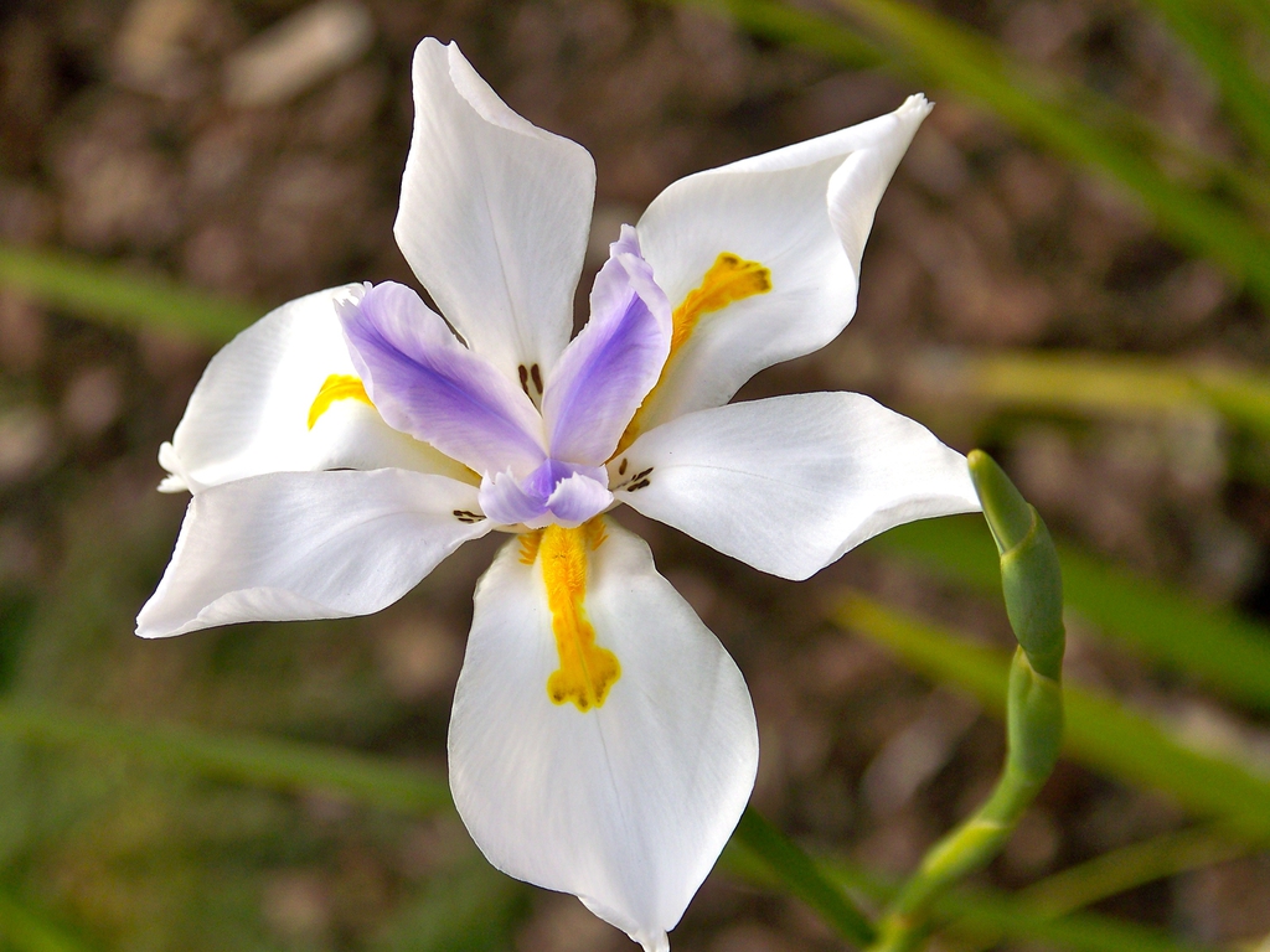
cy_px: 476
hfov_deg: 10.7
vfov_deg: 8.1
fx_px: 6751
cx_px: 635
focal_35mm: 184
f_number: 3.6
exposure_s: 1/320
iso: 64
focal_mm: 29.3
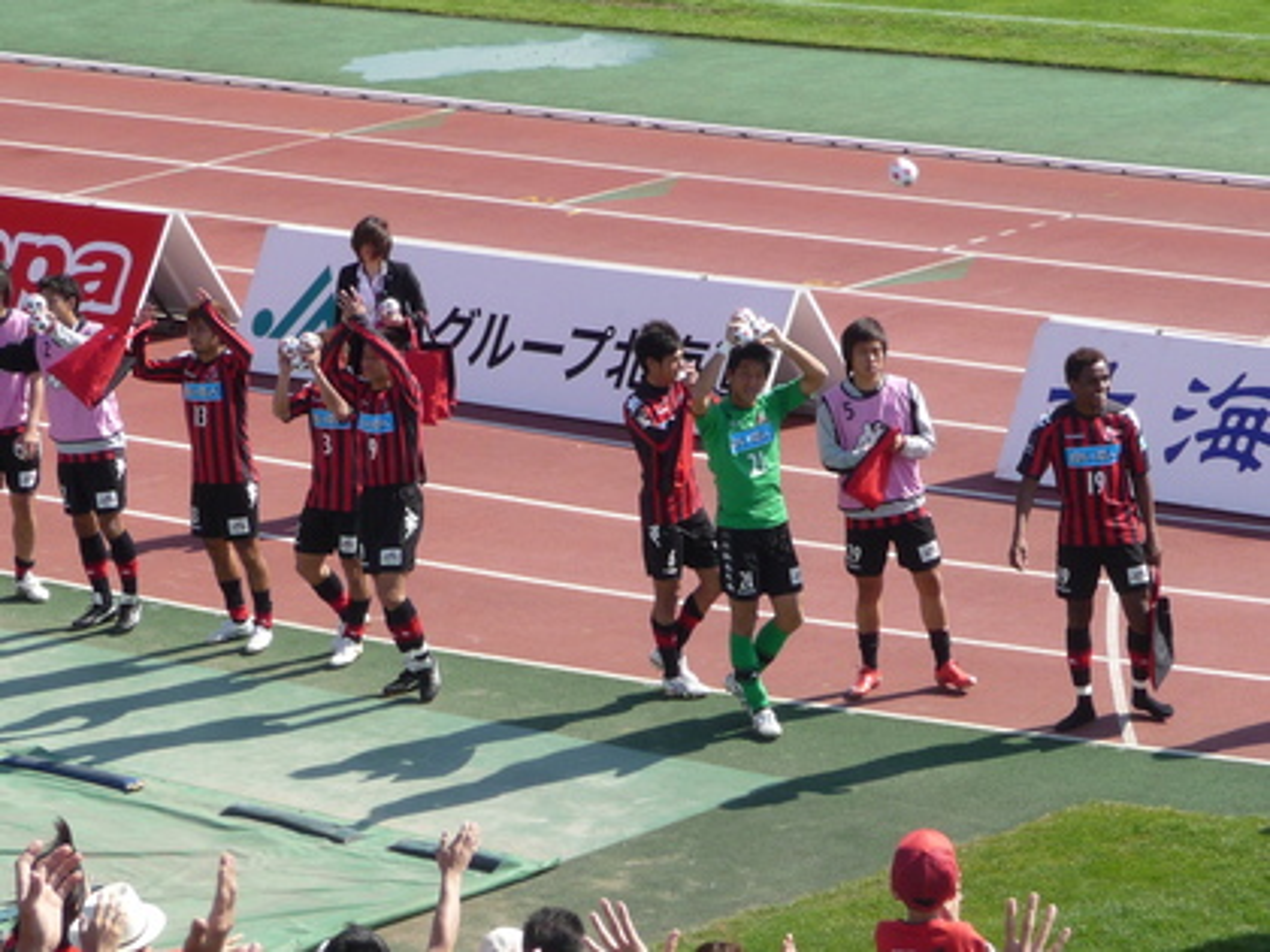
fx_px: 6897
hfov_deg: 10.5
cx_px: 635
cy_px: 476
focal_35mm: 188
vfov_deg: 7.9
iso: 100
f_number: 4.7
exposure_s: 1/400
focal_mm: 19.1
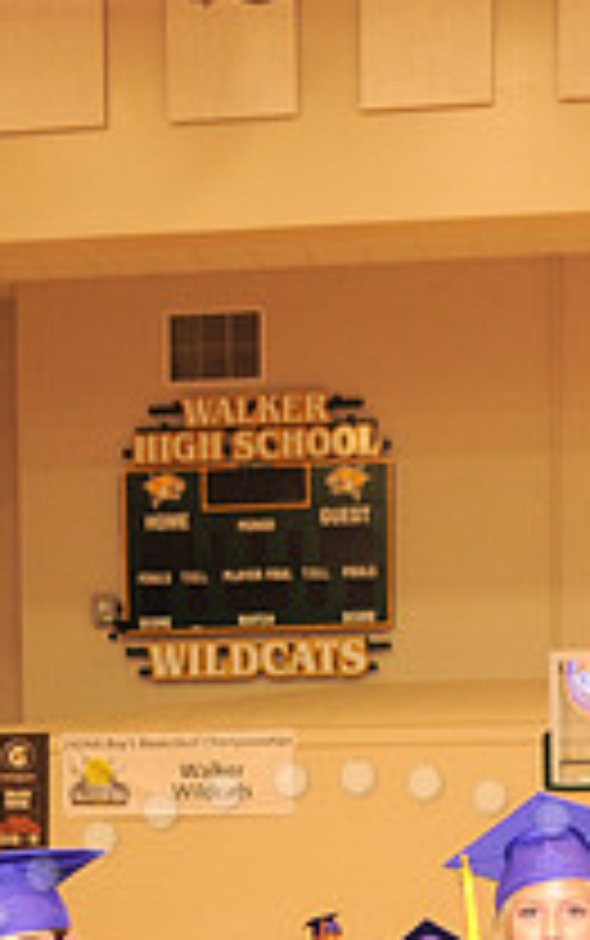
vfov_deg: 19.0
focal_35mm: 99
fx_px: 2542
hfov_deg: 13.2
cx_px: 347
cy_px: 1300
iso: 1250
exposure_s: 1/60
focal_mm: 35
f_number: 5.6
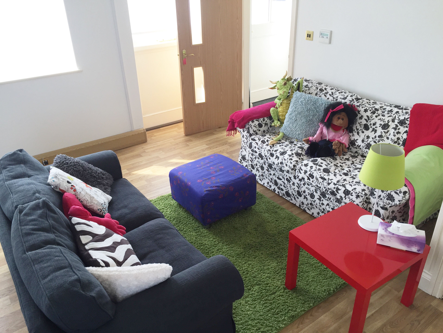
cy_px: 166
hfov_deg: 61.7
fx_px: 371
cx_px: 222
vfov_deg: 48.2
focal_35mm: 29
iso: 32
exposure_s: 1/60
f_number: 2.2
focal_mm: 4.15
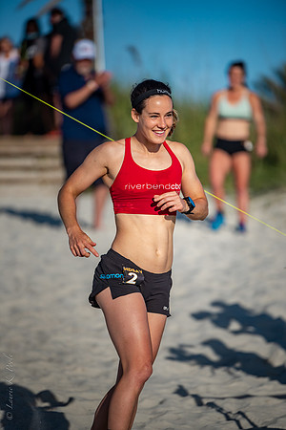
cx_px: 143
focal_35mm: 200
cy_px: 215
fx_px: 2383
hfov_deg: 6.9
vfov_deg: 10.3
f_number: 2.8
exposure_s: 1/4000
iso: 280
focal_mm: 200
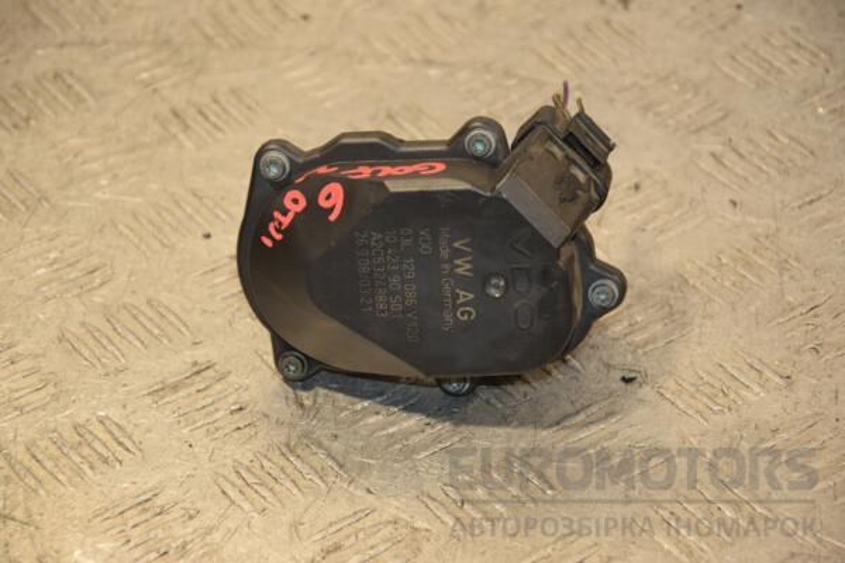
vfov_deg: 10.2
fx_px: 3169
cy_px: 282
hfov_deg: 15.2
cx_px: 422
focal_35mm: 135
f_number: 5.6
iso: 800
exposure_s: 1/100
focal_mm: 90
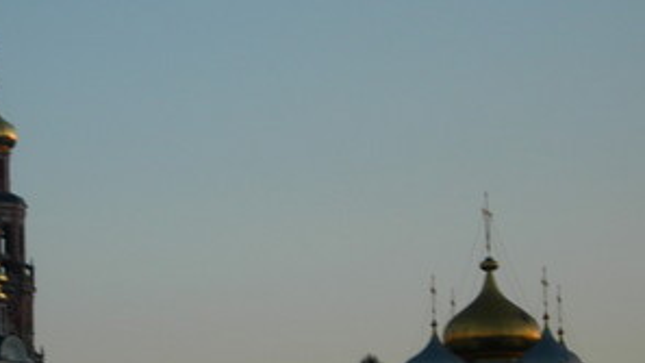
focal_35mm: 207
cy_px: 338
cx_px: 198
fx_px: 3540
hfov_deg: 10.4
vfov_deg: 5.9
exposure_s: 1/66.6
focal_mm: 23.4
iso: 50
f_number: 4.9
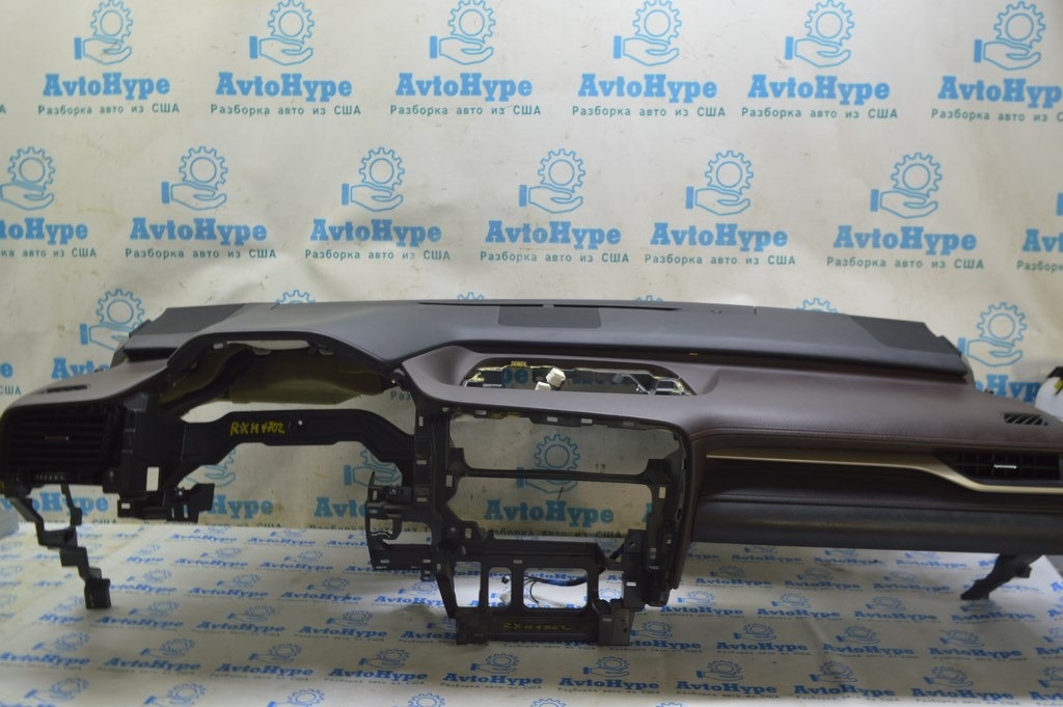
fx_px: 885
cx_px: 532
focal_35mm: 30
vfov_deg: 43.5
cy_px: 354
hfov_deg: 62.0
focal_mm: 20
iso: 400
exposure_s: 1/20
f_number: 5.6
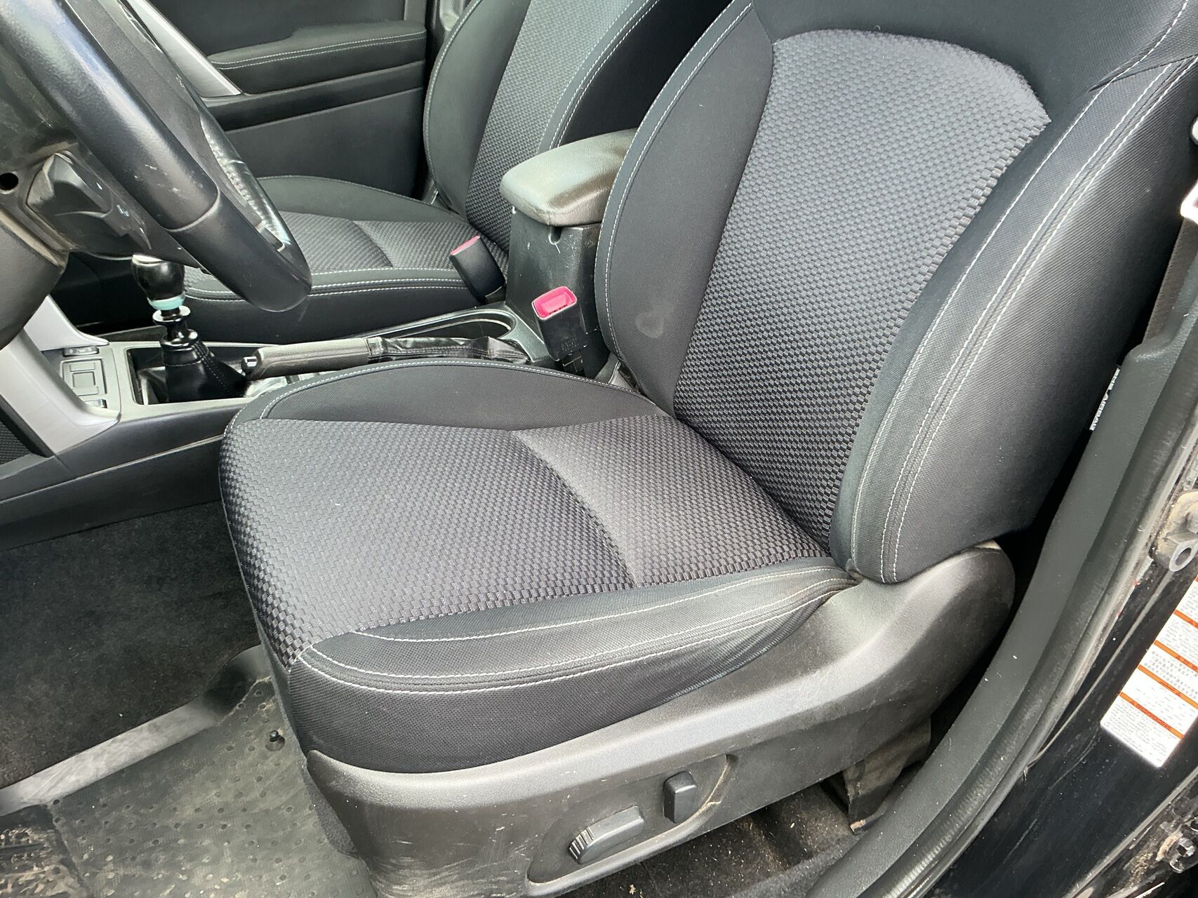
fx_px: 1004
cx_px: 599
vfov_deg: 48.2
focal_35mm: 29
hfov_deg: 61.7
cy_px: 449
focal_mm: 3
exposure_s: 1/120
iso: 64
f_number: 1.8
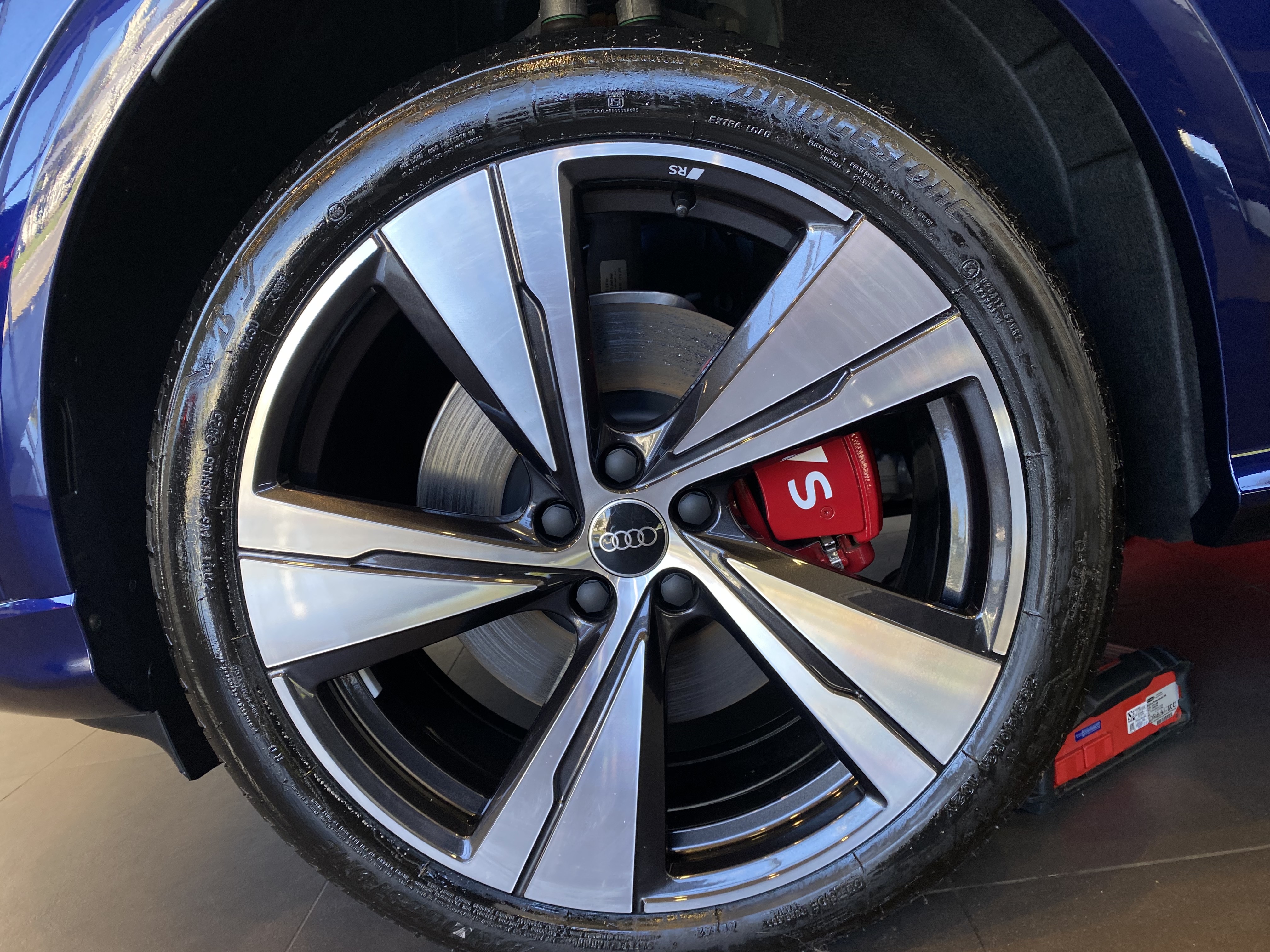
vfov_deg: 53.1
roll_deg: +10.5
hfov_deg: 67.3
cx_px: 635
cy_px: 476
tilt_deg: -8.8
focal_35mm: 26
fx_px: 954
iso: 125
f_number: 1.8
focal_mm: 4.25
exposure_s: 1/120
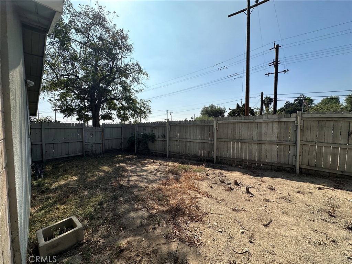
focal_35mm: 14
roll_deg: -0.2
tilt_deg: -2.8
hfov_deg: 102.1
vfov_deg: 85.7
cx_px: 176
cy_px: 132
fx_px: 142
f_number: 2.2
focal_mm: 2.22
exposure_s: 1/3040
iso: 50
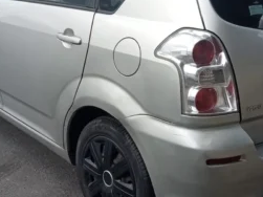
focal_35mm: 67
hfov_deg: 28.8
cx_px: 169
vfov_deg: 21.9
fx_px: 509
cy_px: 81
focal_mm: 3.46
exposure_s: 1/542
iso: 100
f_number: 2.2
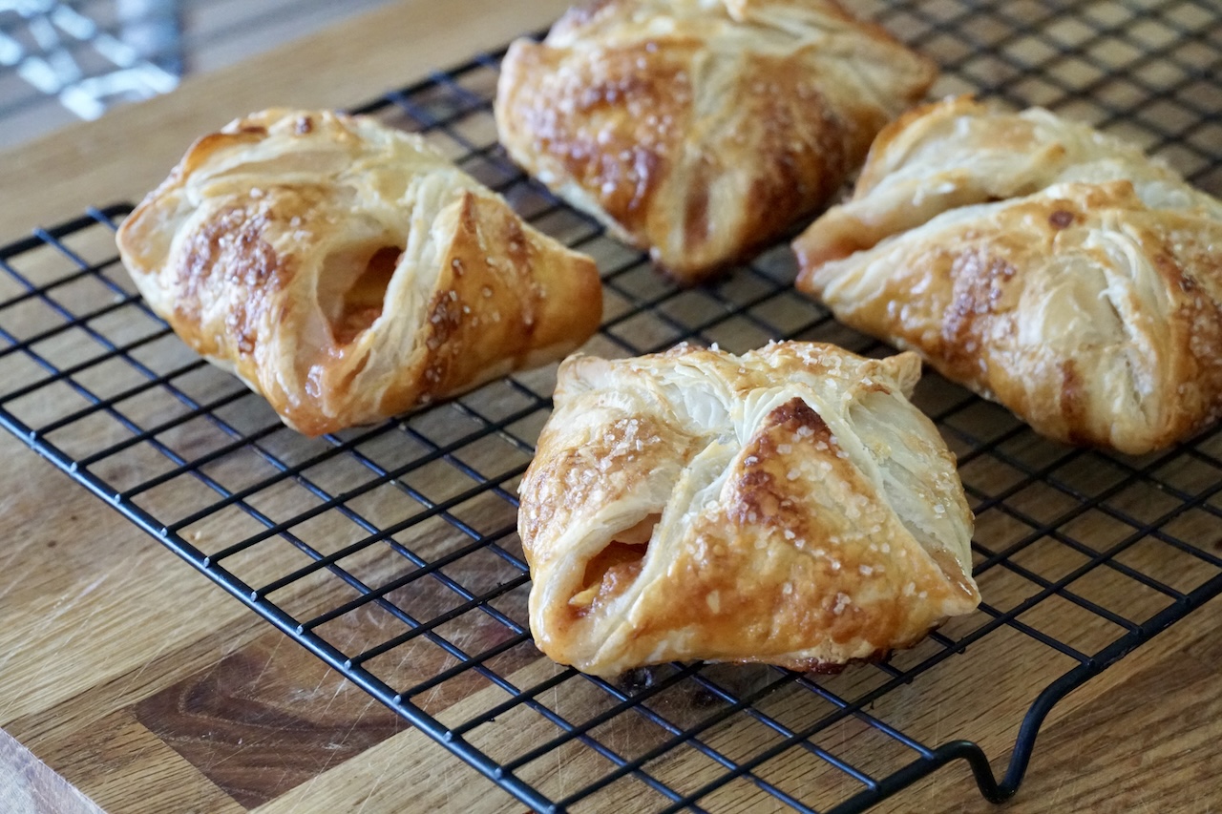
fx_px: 3513
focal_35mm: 104
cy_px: 407
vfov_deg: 13.2
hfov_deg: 19.7
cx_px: 611
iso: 6400
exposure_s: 1/100
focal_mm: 69
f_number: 5.6
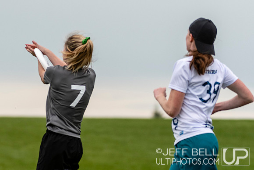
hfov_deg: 4.2
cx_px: 48
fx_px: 3437
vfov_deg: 2.8
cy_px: 88
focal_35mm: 487
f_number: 4
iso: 560
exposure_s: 1/1250
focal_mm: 200
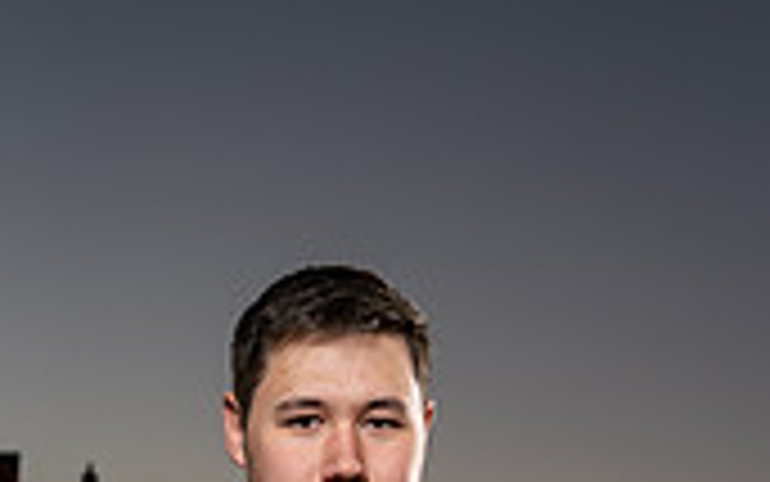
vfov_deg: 12.2
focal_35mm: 94
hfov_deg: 21.8
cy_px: 996
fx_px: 1973
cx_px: 144
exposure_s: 1/250
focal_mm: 35
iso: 160
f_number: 4.5
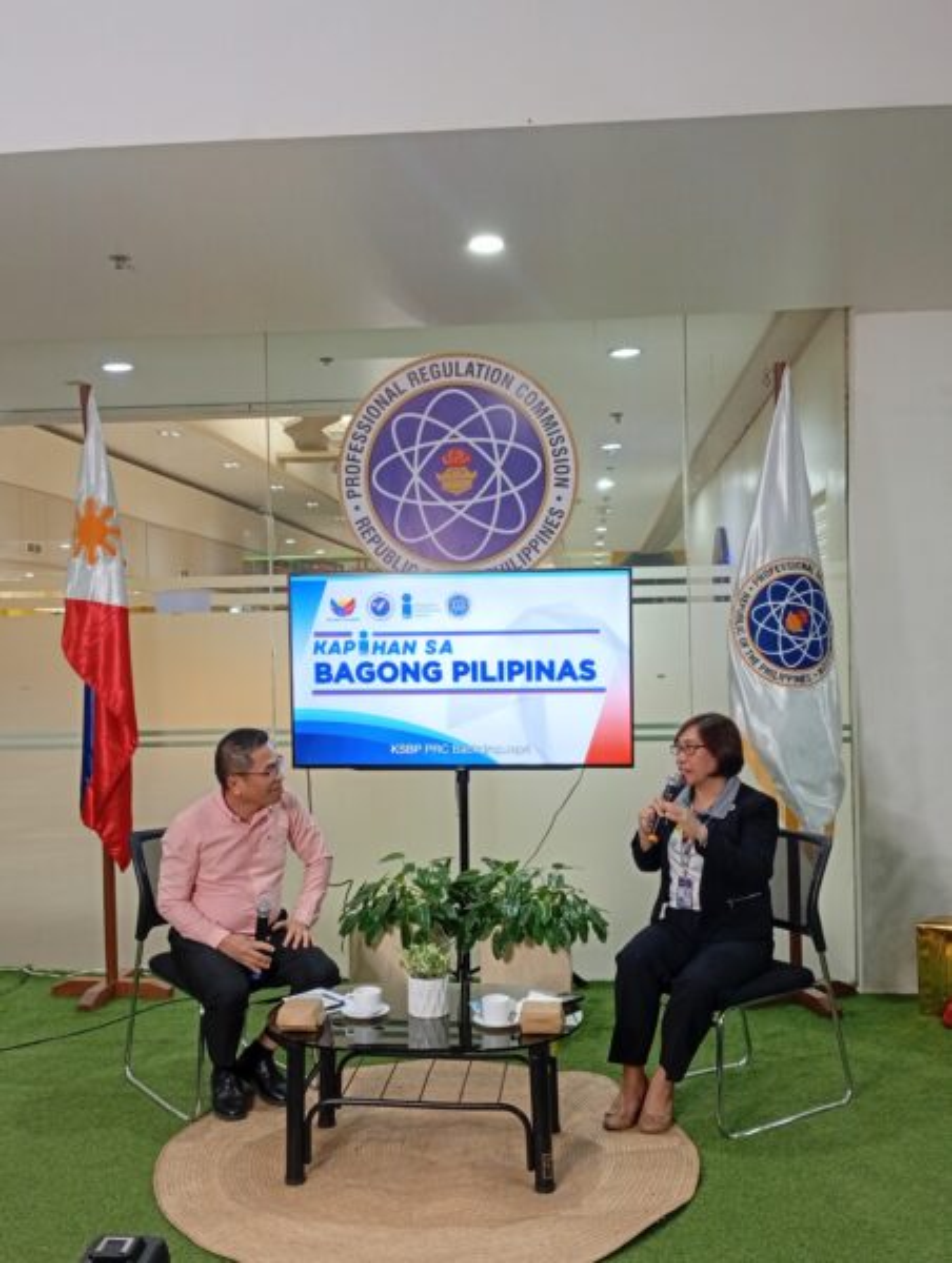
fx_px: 1280
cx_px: 476
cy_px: 632
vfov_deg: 52.6
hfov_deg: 40.8
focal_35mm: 35
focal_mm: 3.98
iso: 589
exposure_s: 1/30
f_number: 1.8
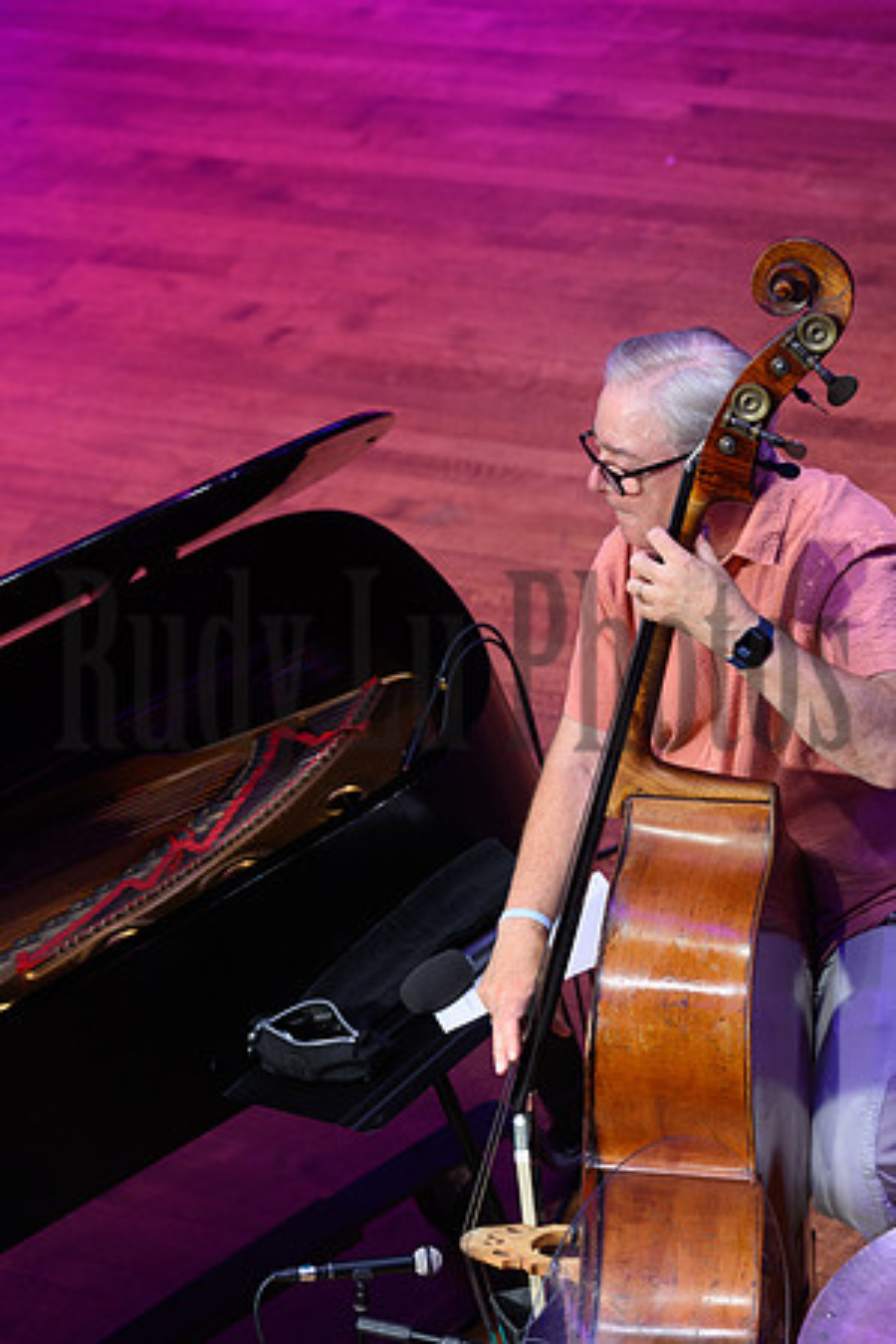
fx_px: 7466
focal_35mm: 200
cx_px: 448
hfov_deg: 6.9
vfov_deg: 10.3
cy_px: 672
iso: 1600
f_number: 5.6
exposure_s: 1/160
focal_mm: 200
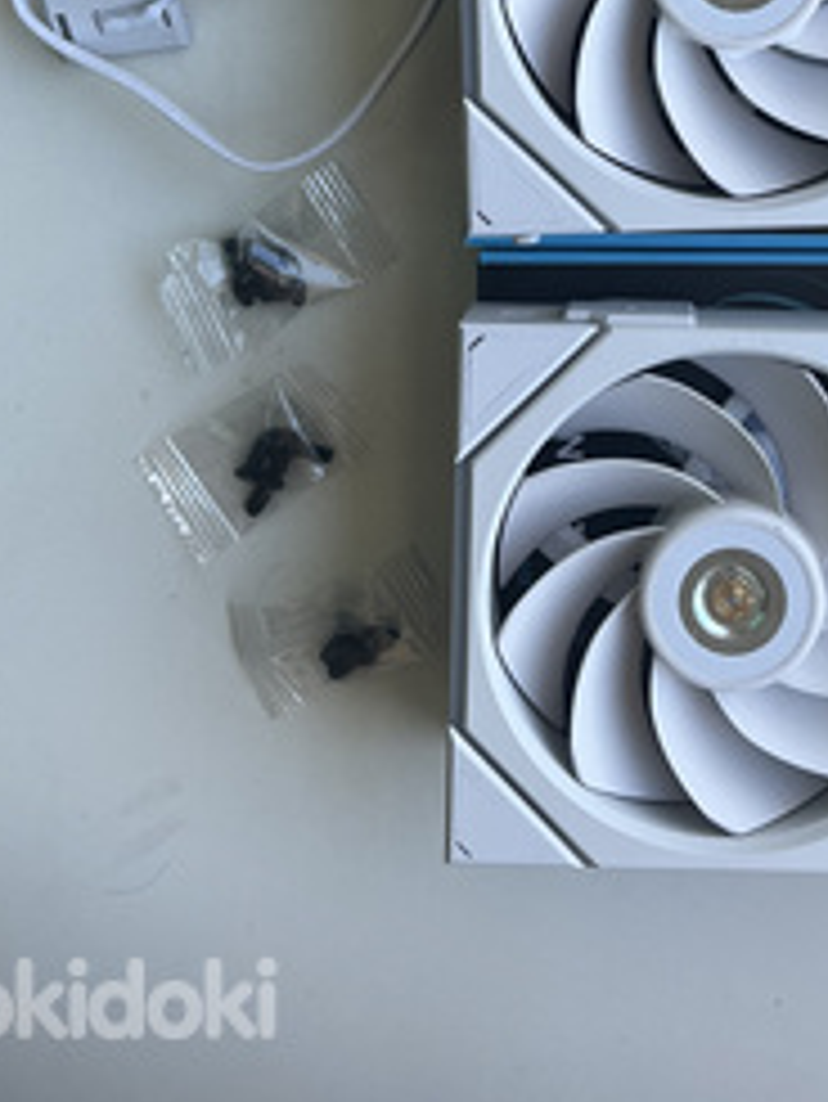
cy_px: 31
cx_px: 673
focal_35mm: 53
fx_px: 1689
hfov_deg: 27.0
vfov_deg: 33.4
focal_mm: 5.1
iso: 40
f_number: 1.6
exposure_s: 1/122
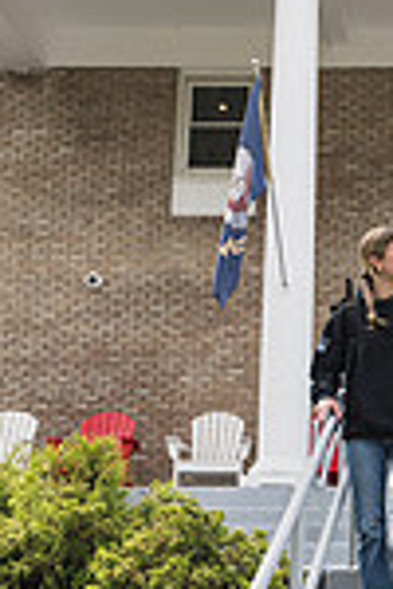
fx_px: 1179
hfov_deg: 17.7
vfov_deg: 27.9
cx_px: 519
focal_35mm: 72
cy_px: 389
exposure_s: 1/1000
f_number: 3.5
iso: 160
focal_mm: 24
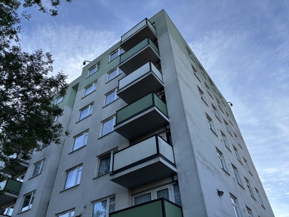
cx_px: 144
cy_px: 108
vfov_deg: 53.1
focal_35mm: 26
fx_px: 217
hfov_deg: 67.3
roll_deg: +2.3
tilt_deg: +42.4
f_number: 1.6
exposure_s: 1/1543
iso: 50
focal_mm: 5.96
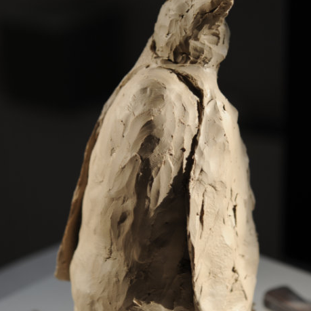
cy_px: 130
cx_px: 191
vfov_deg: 15.7
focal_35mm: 111
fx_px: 1128
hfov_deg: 15.7
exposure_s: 1/800
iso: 200
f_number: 4
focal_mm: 60
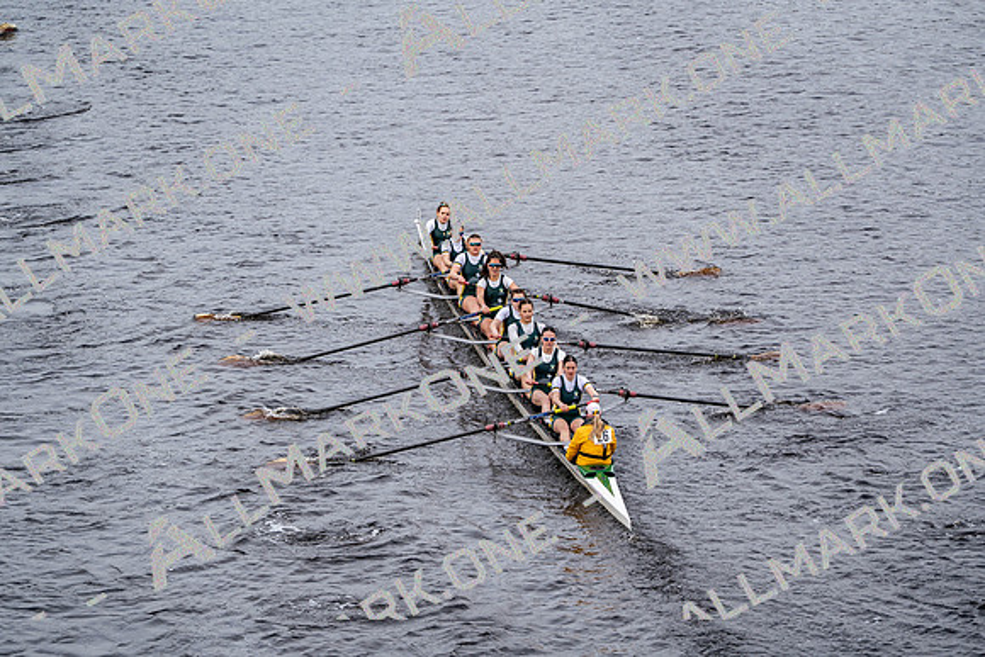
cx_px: 492
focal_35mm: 200
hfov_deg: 10.3
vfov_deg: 6.9
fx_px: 5473
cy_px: 328
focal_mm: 200
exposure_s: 1/2000
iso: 200
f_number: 2.8
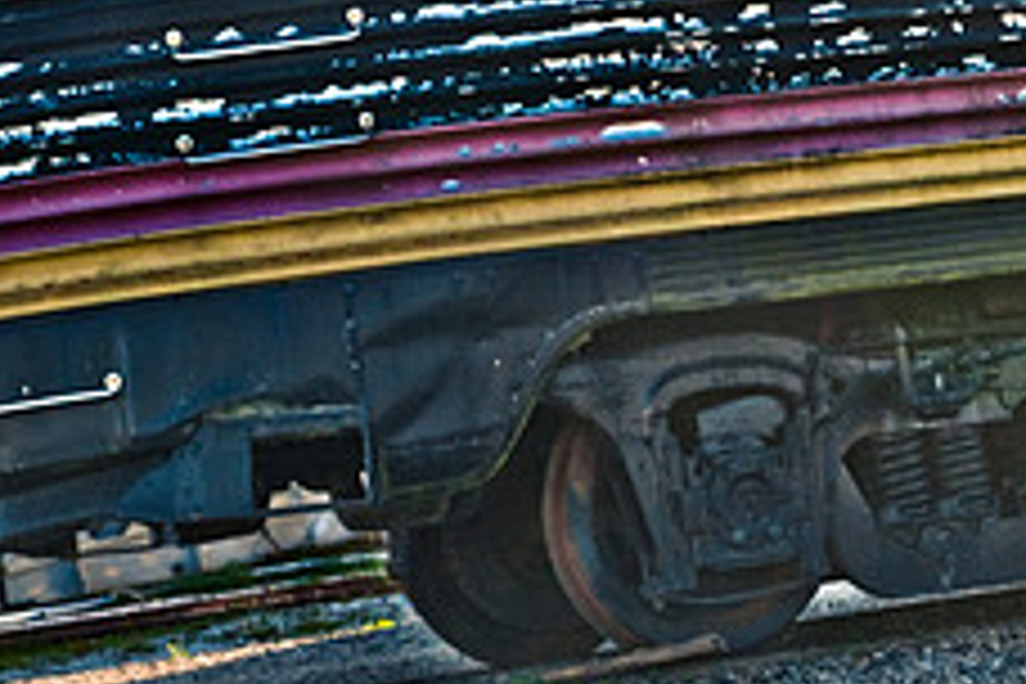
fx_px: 3762
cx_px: 752
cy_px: 378
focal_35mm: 132
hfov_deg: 15.5
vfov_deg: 10.4
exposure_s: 1/200
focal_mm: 52
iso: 125
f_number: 11
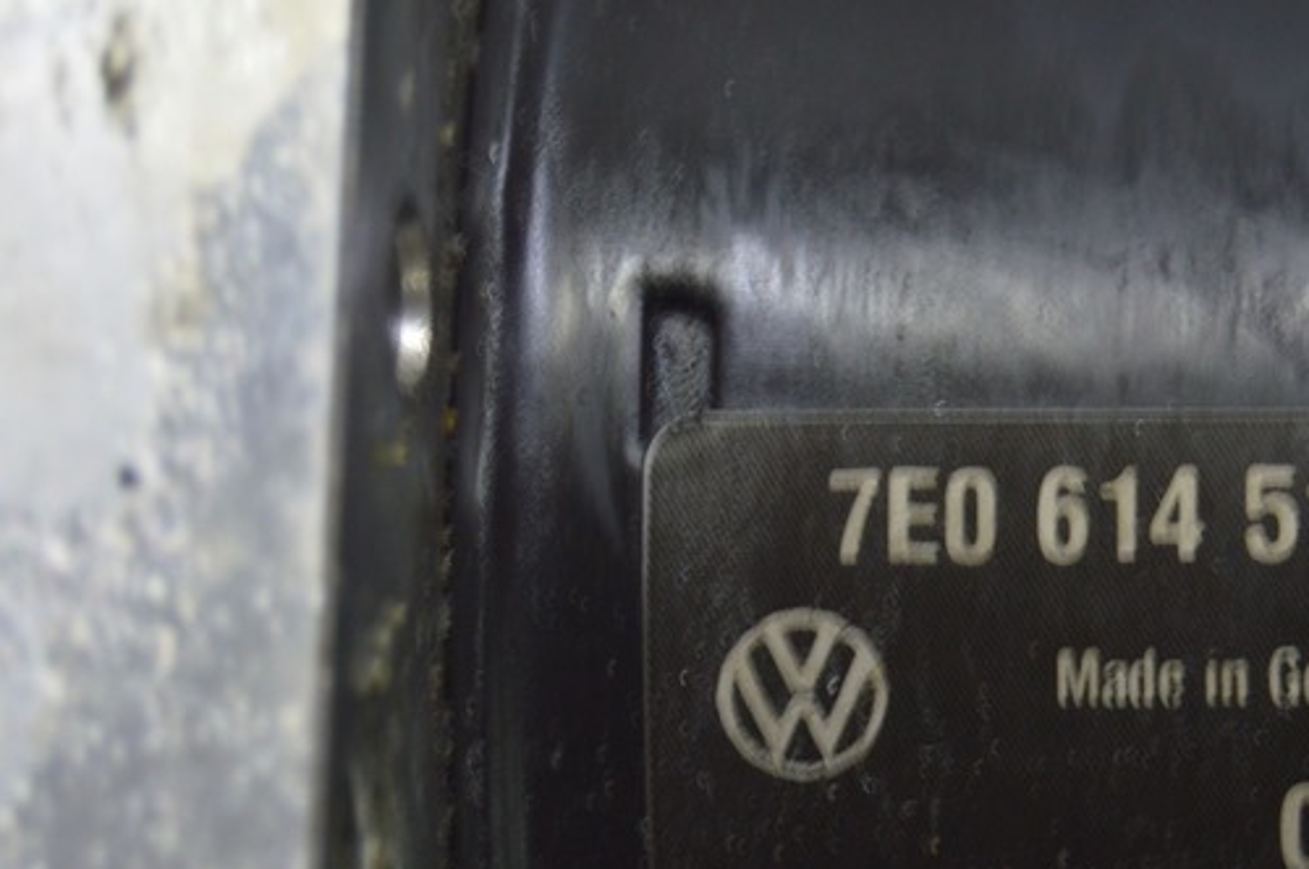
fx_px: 6138
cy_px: 745
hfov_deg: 12.1
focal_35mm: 169
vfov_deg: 8.1
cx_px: 1191
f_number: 5.6
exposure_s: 1/20
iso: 400
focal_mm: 55
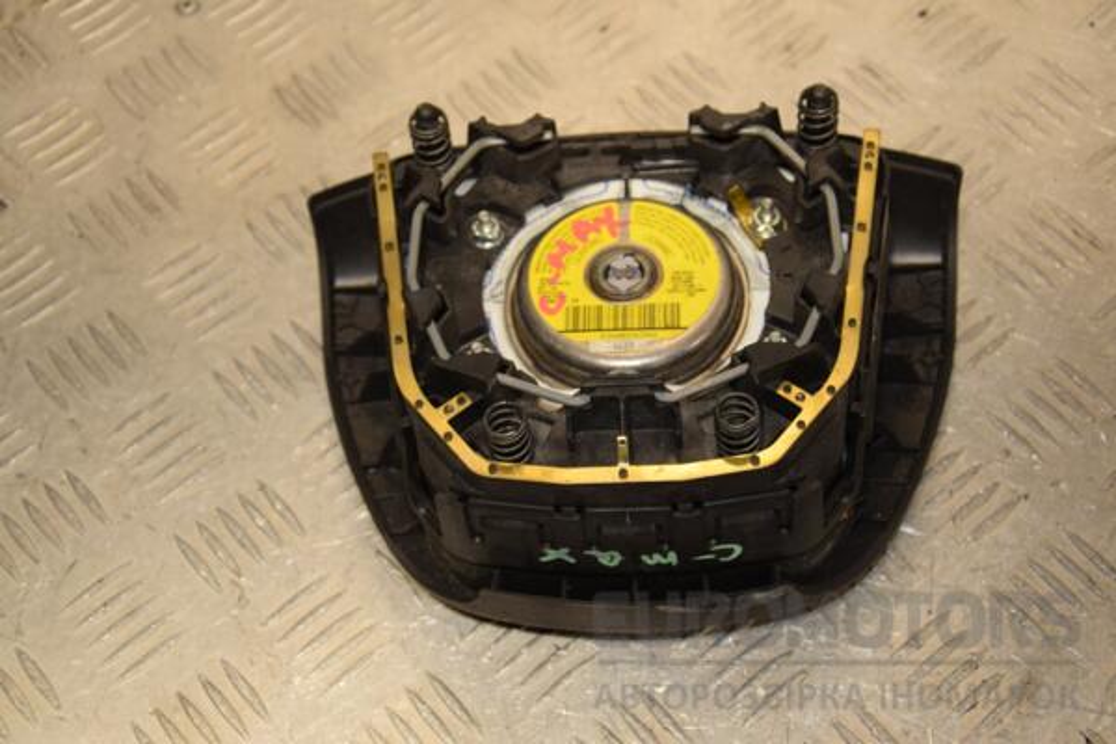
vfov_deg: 22.6
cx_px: 558
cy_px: 372
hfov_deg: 33.4
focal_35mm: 60
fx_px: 1860
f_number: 5
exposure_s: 1/200
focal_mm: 40
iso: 800
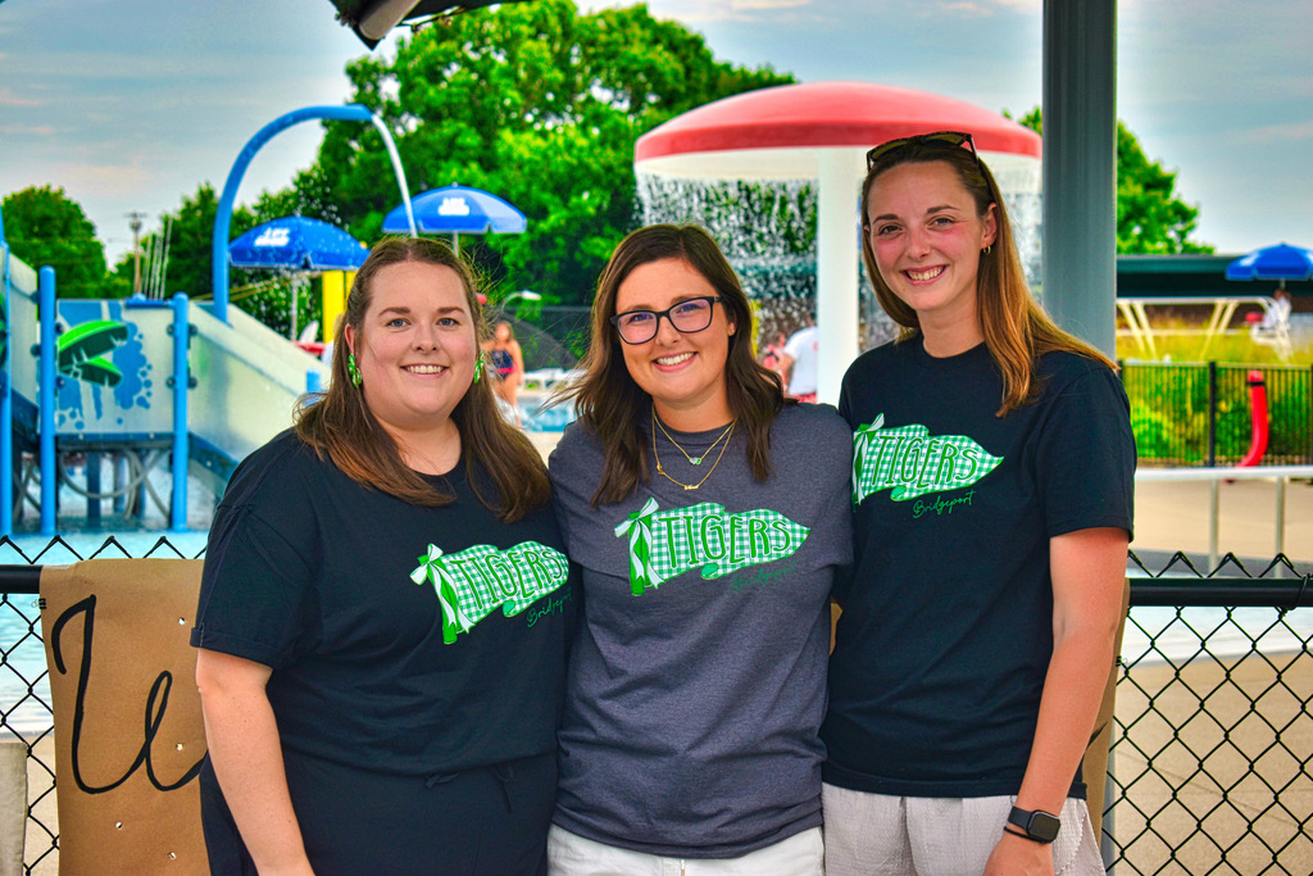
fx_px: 3009
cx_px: 656
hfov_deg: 24.6
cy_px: 438
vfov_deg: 16.6
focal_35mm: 82
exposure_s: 1/500
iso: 100
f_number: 5.6
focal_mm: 55
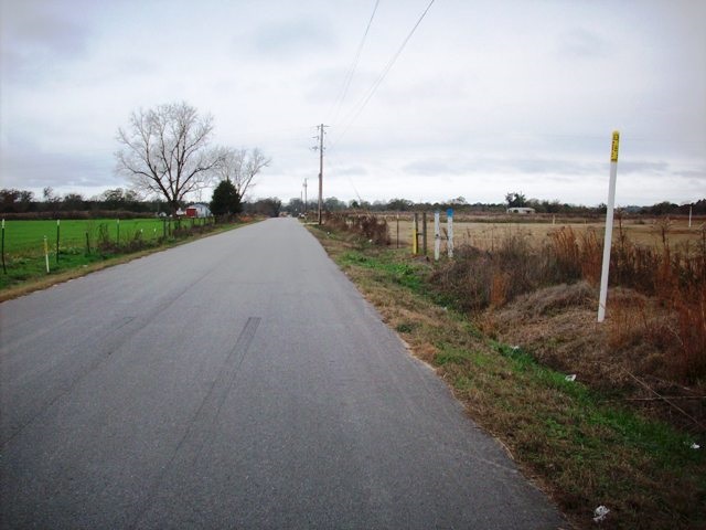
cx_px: 353
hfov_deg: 50.1
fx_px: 755
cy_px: 265
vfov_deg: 38.7
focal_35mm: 37
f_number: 2.8
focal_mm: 6.2
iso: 80
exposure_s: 1/573
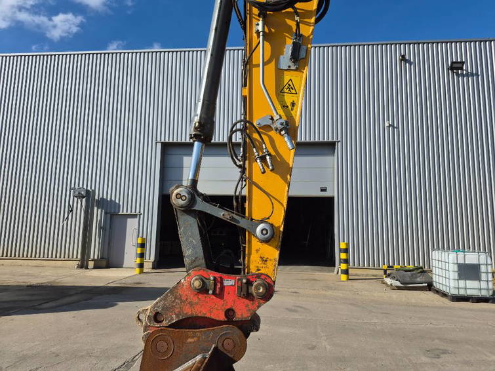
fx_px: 329
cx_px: 248
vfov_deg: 58.9
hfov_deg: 73.9
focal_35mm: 23
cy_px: 186
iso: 80
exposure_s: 1/6704
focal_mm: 5.4
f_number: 1.8
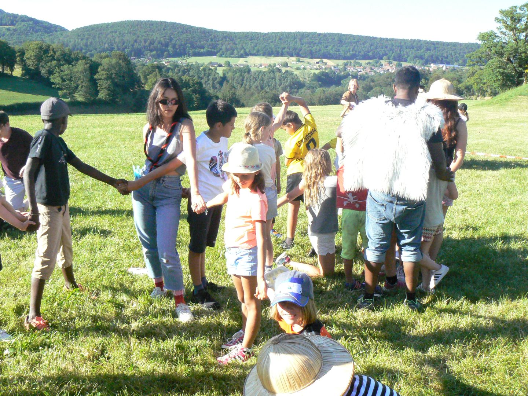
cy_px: 198
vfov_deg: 39.7
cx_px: 264
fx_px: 549
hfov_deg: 51.4
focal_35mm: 36
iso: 400
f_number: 8
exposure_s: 1/320
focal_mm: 6
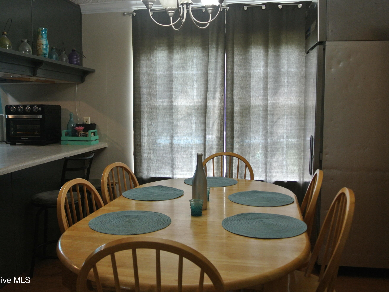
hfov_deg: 53.9
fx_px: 382
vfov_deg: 41.8
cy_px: 145
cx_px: 189
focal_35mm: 34
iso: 400
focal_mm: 11.8
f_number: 3.8
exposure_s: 1/50
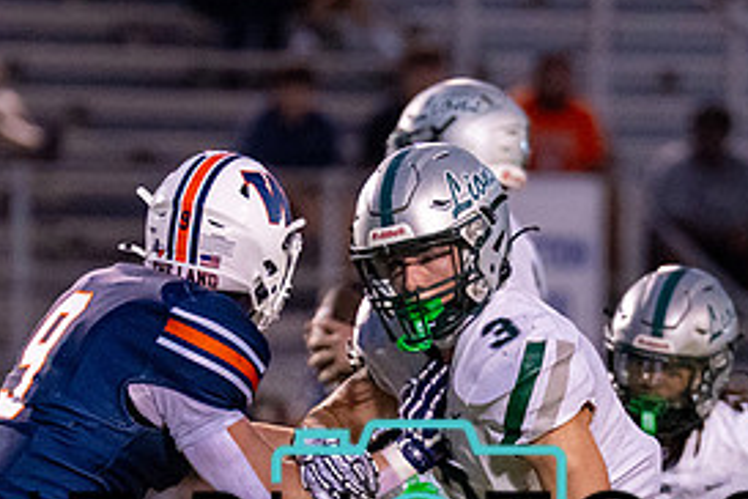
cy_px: 584
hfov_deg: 2.3
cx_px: 430
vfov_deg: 1.5
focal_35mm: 898
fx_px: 18657
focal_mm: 200
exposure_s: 1/1000
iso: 2000
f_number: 2.8
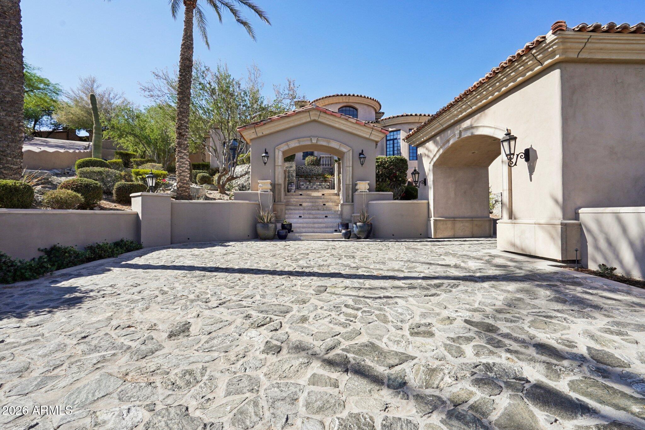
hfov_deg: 96.7
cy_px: 215
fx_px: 287
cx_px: 322
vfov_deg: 73.7
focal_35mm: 16
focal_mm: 16
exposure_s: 1/640
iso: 320
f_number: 8
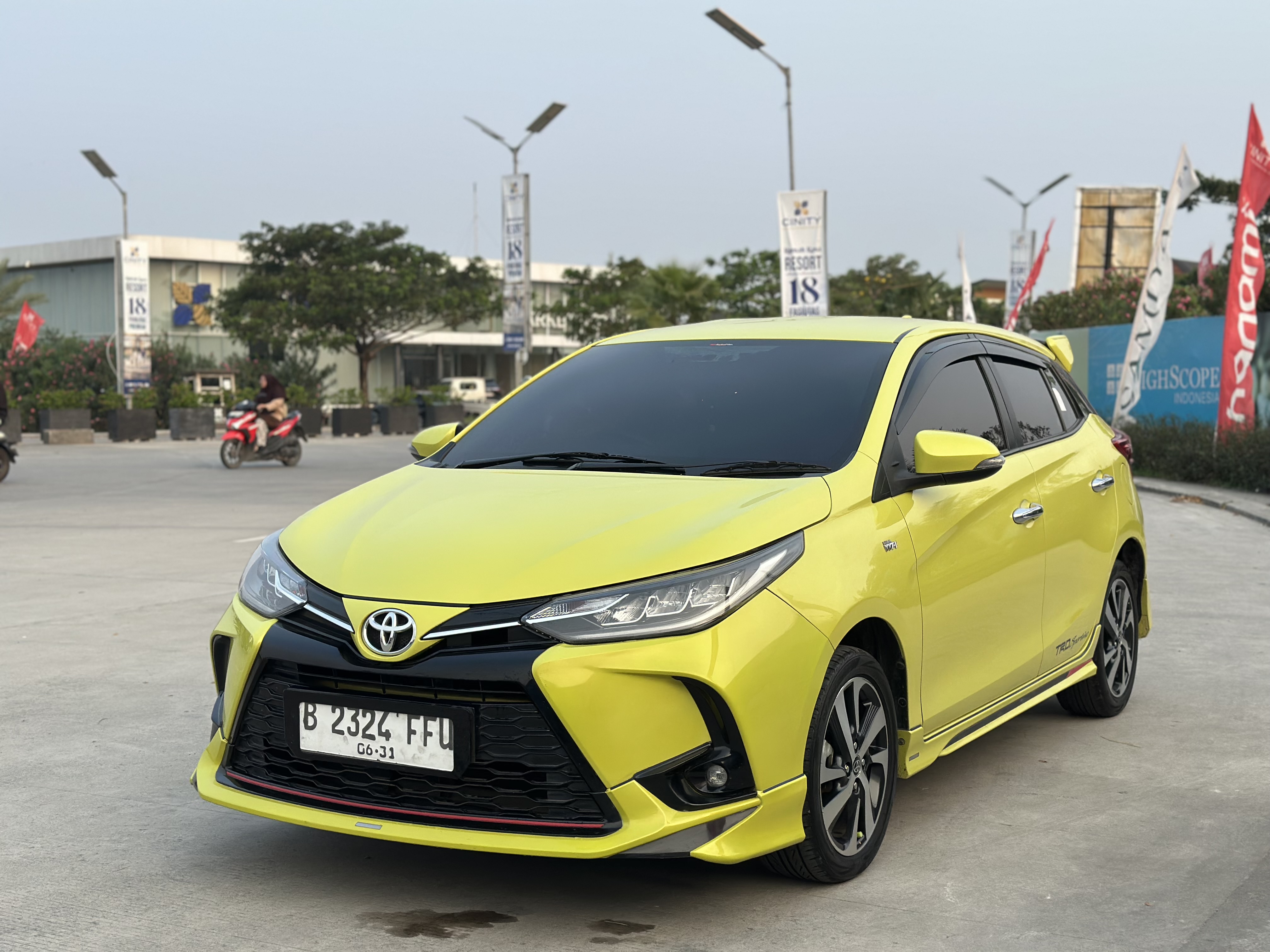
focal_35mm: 48
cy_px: 476
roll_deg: +1.1
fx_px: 1761
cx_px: 635
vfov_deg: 30.3
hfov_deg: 39.7
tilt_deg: -1.9
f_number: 1.78
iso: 80
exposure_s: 1/1323
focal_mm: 6.86
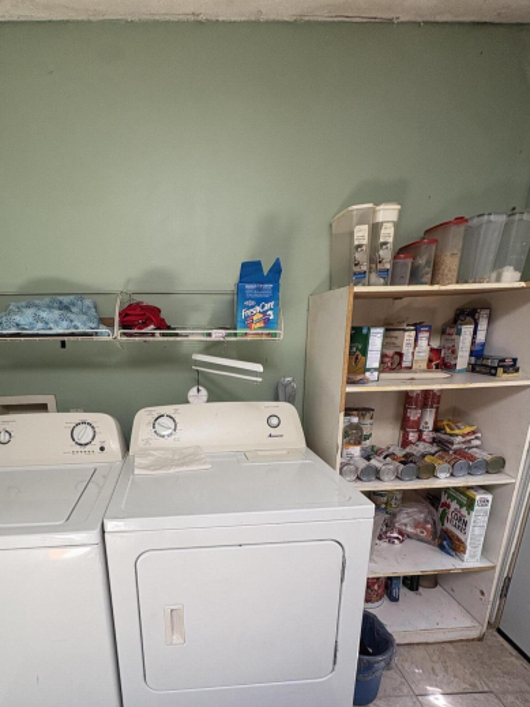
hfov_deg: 70.2
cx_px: 192
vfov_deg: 86.3
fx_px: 368
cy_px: 435
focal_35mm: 18
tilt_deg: -17.1
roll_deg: +1.0
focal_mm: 2.22
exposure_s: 1/99
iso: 160
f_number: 2.2
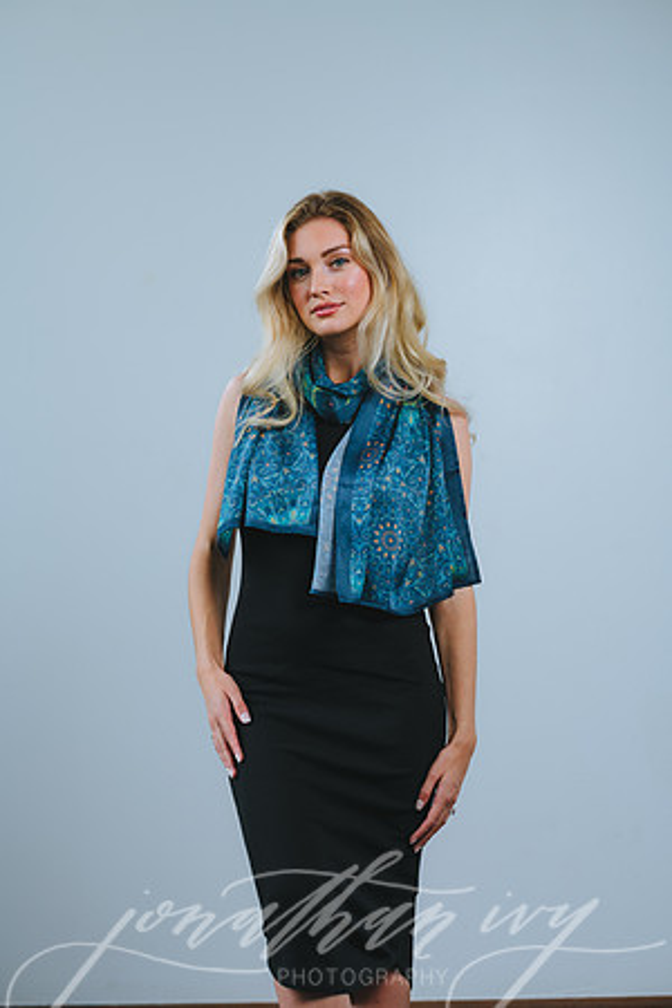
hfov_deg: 16.1
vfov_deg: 23.9
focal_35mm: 85
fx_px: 2380
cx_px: 336
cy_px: 504
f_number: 4
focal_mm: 85
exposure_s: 1/200
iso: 80
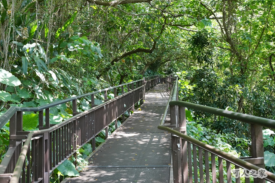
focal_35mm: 47
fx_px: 360
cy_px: 94
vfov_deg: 28.6
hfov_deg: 41.8
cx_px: 128
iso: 2500
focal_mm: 42.1
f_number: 7.1
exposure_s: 1/320
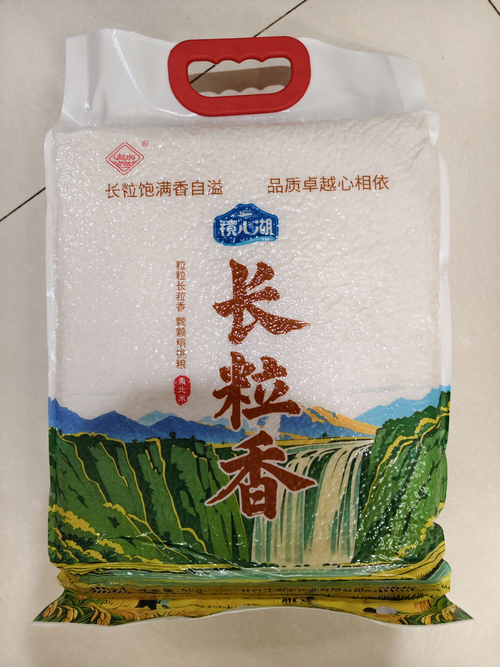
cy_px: 334
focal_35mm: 23
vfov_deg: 73.9
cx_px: 250
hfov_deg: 58.9
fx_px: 443
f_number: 1.88
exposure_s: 1/100
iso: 727
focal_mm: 5.56
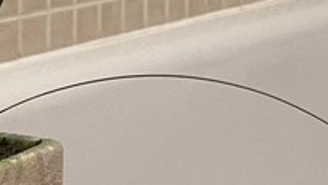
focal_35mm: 141
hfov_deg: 15.2
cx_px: 177
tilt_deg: -1.6
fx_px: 1227
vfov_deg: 8.4
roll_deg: -0.2
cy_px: -102
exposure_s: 1/50
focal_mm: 4.25
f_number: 1.8
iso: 320
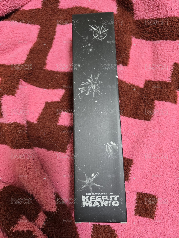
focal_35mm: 23
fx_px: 159
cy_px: 119
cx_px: 90
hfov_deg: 58.9
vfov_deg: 73.9
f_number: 1.7
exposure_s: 1/120
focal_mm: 6.3
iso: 320
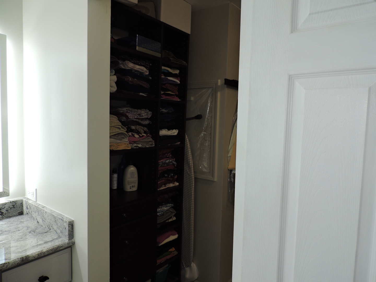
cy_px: 141
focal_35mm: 24
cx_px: 188
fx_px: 261
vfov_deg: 56.8
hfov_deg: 71.6
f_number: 3
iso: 100
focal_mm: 4.3
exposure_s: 1/30
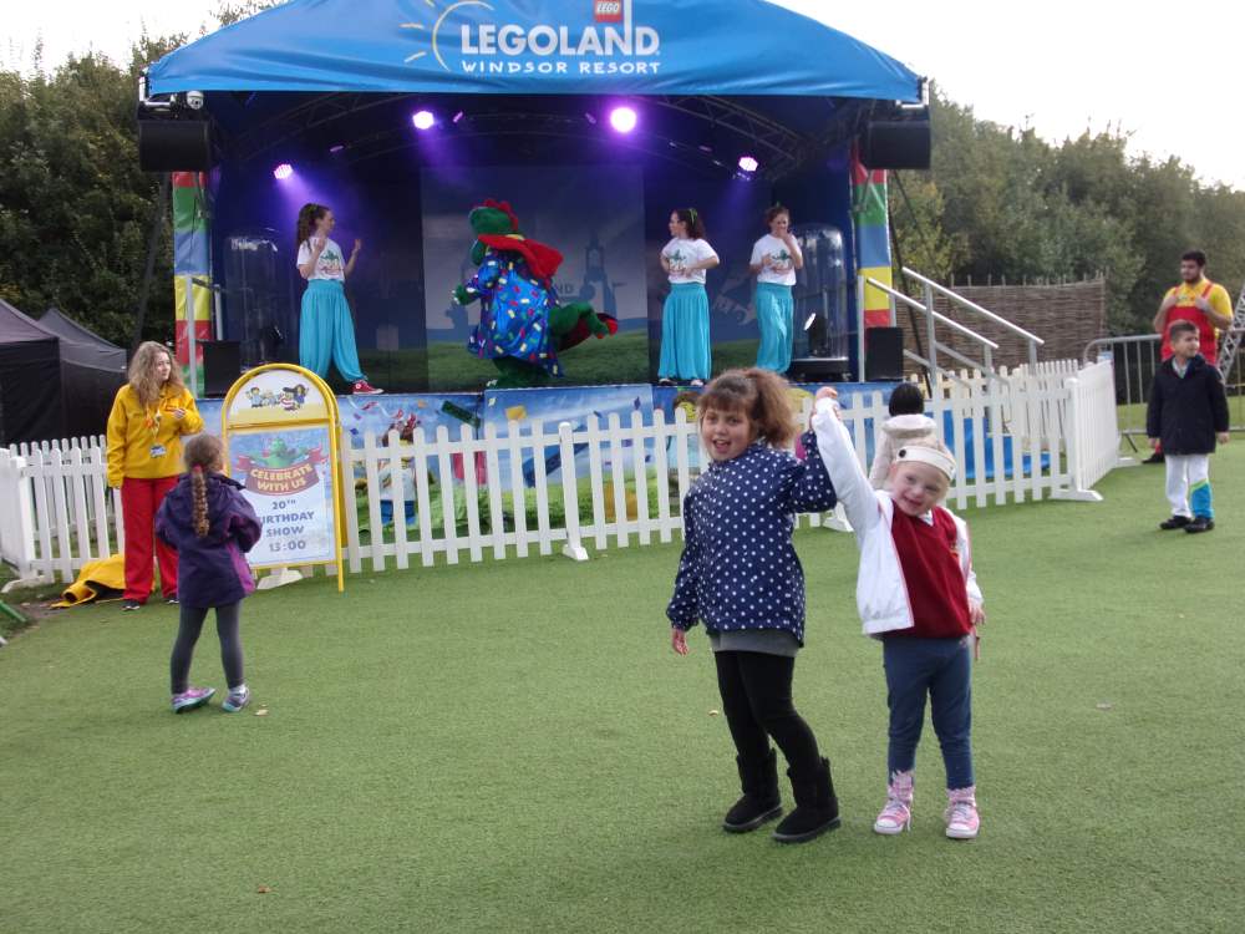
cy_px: 467
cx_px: 622
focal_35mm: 33
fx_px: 1187
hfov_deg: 55.4
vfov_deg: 42.9
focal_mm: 5.9
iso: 80
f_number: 3.7
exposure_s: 1/220
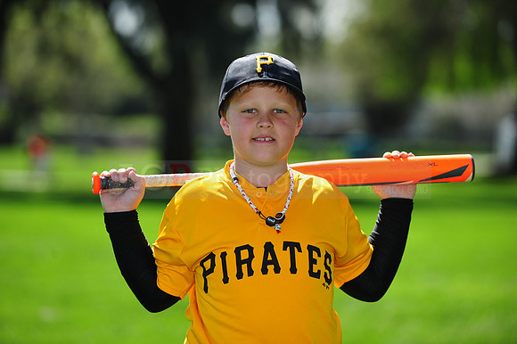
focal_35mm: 175
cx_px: 258
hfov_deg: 11.8
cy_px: 172
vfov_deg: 7.8
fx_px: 2512
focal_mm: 175
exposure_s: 1/1000
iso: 200
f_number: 4.5
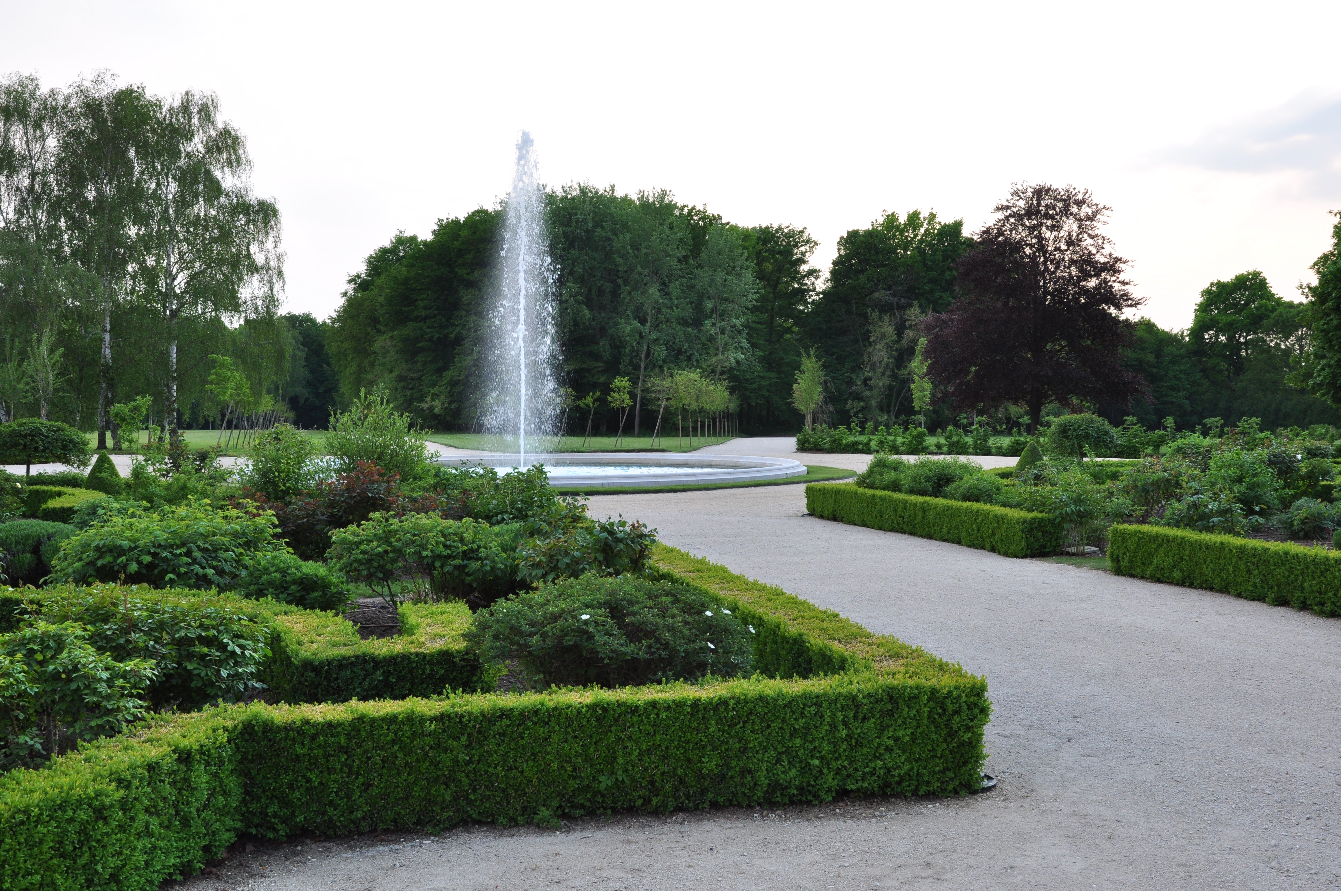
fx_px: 1395
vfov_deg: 35.4
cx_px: 670
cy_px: 446
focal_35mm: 38
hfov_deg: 51.3
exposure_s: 1/250
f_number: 10
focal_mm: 25
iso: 400
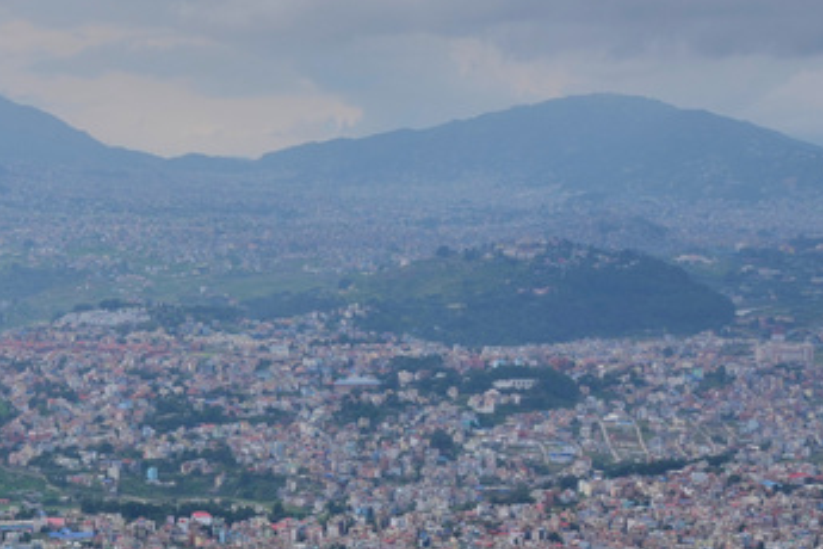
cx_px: 243
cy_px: 649
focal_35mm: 101
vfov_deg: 13.2
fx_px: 2309
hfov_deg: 20.1
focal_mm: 34
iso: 400
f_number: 6.3
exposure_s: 1/800
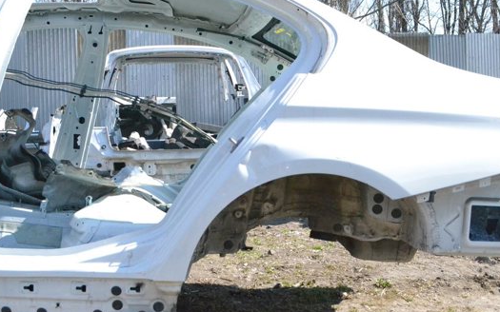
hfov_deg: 48.2
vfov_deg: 31.2
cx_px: 261
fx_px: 559
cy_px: 139
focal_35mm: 41
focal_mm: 22
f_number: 9
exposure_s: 1/4000
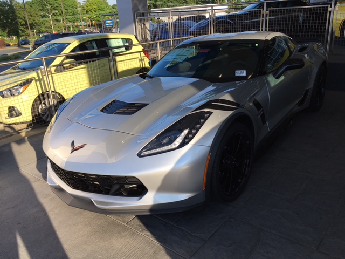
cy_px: 130
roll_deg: +2.4
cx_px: 172
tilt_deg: -19.3
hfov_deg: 61.7
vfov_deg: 48.2
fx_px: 289
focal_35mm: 29
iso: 25
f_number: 2.2
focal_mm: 4.15
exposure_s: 1/769
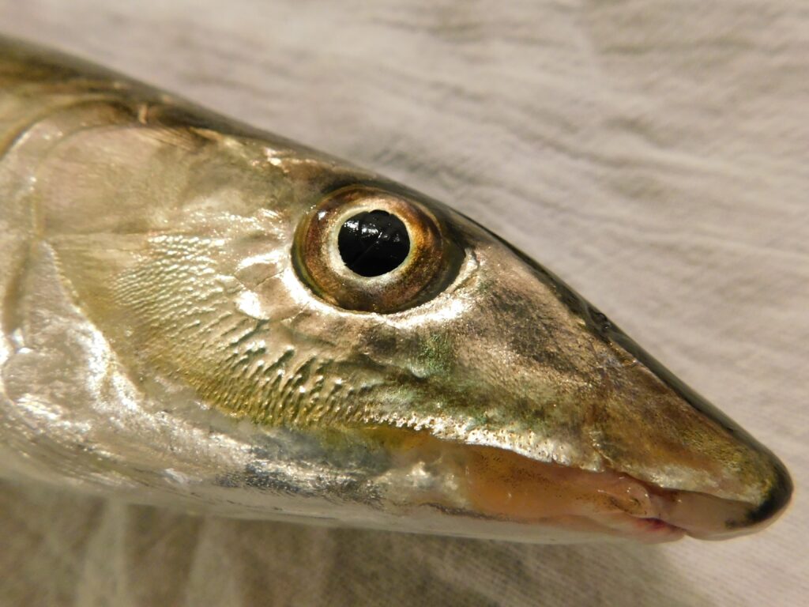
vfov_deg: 58.9
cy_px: 304
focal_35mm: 23
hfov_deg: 73.9
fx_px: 538
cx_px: 404
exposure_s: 1/15
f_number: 3
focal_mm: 4
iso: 400
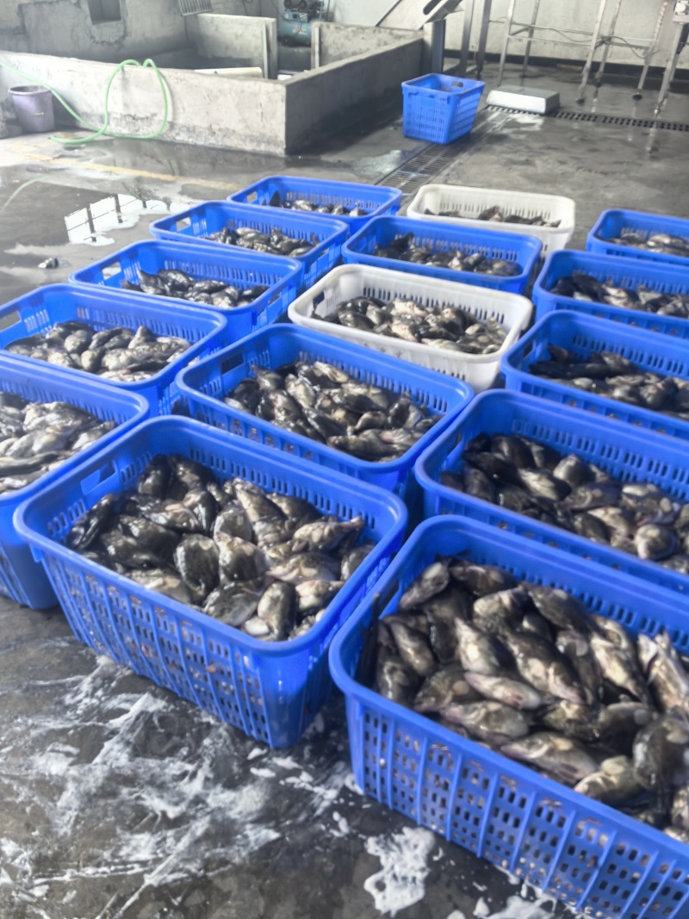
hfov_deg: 51.3
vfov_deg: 65.3
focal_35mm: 27
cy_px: 460
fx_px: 717
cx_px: 344
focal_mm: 6.98
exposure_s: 1/99.7
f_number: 1.4
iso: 250
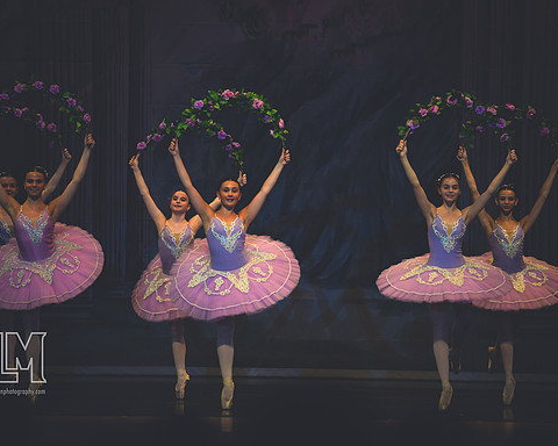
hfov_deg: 8.5
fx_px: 3749
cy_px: 224
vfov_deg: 6.8
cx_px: 258
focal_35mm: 227
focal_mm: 200
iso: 450
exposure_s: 1/500
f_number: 2.8
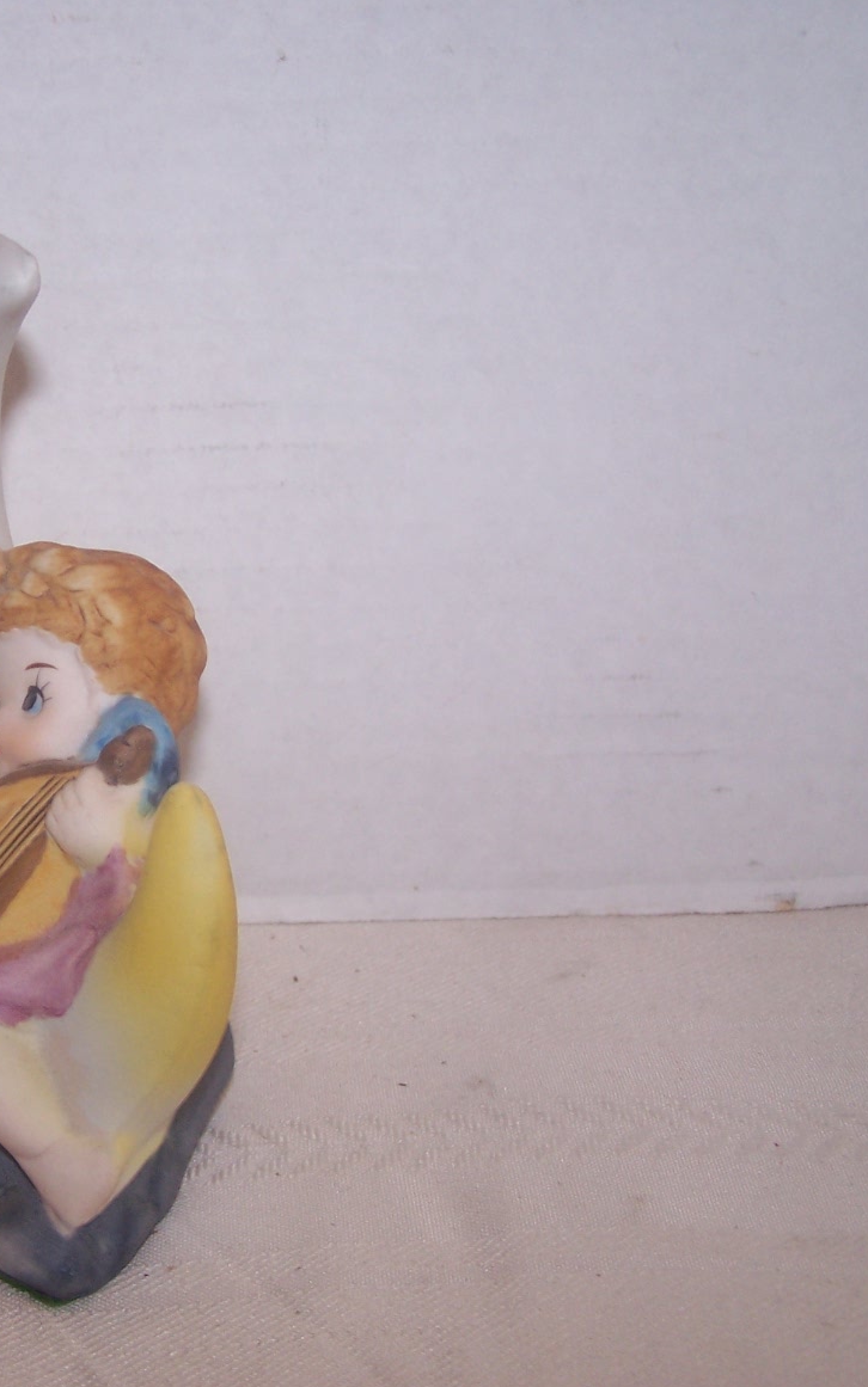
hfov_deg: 18.8
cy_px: 694
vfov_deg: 30.2
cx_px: 88
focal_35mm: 68
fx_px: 2573
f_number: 3
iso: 80
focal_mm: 8
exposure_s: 1/20
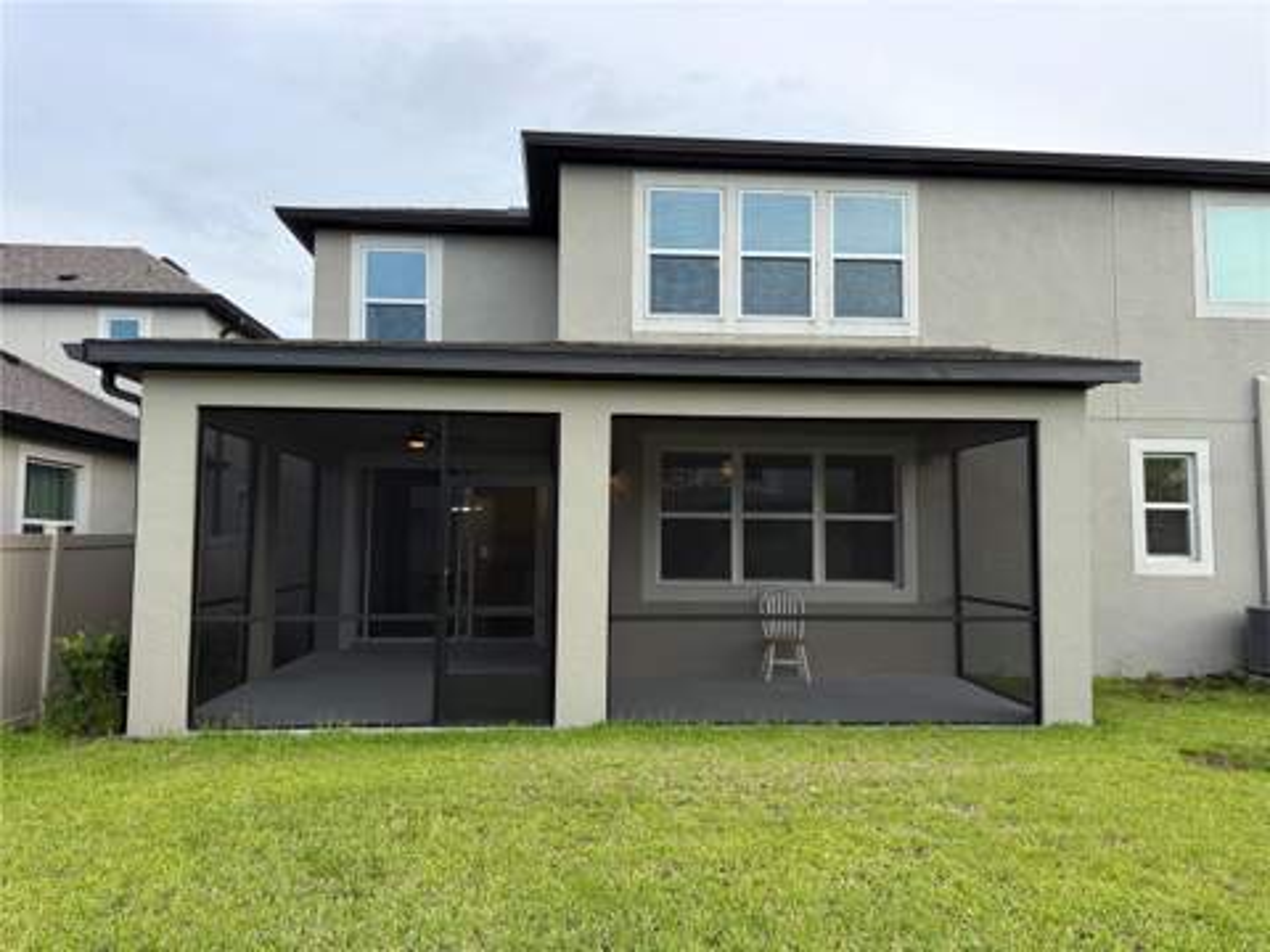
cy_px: 476
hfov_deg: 71.6
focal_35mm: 24
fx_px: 881
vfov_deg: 56.8
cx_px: 635
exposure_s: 1/1271
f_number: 1.78
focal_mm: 6.76
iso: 100
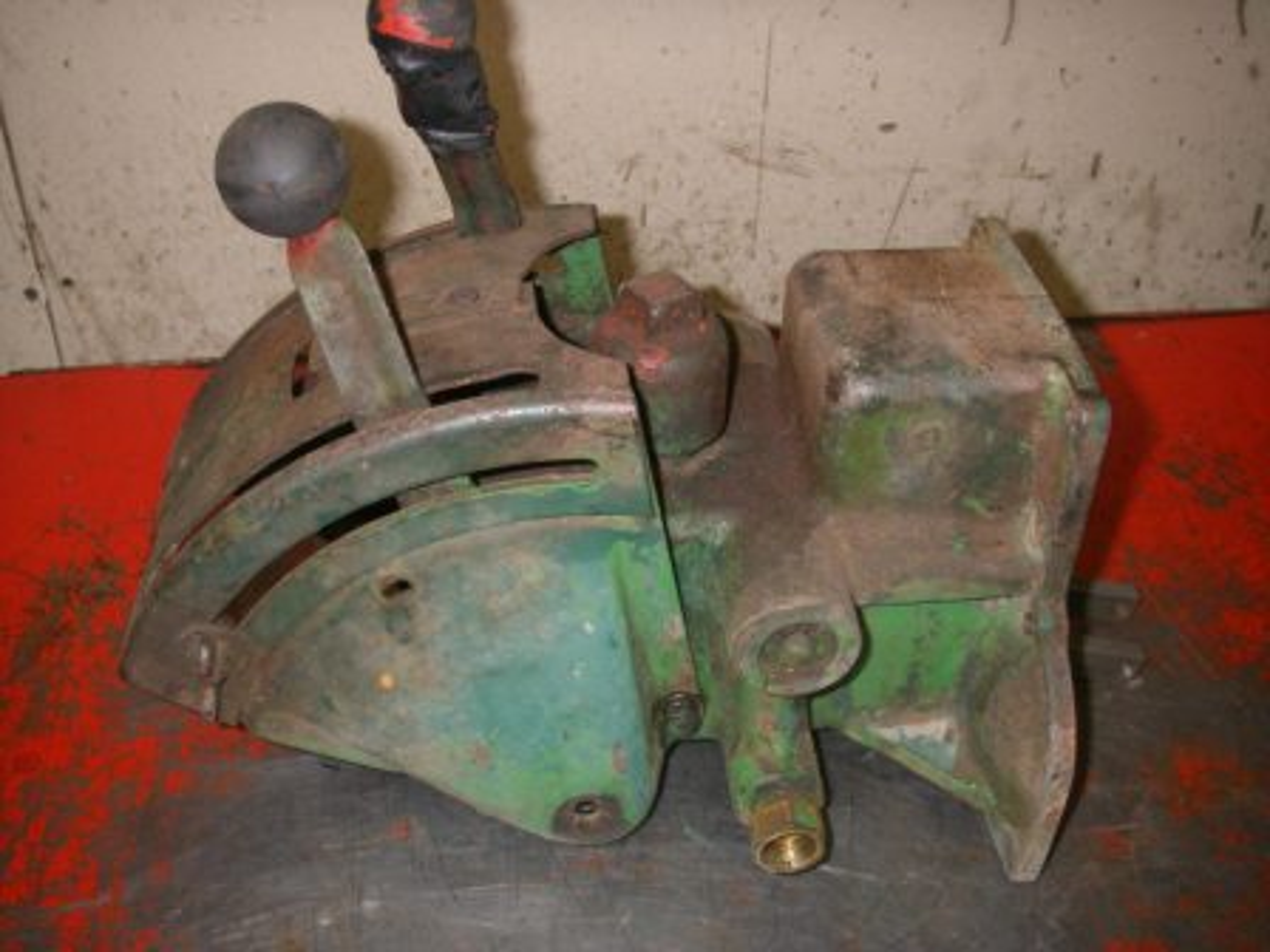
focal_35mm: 38
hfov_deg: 49.0
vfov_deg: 37.7
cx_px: 635
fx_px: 1394
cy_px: 476
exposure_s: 1/40
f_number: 3.3
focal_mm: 6.3
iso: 200
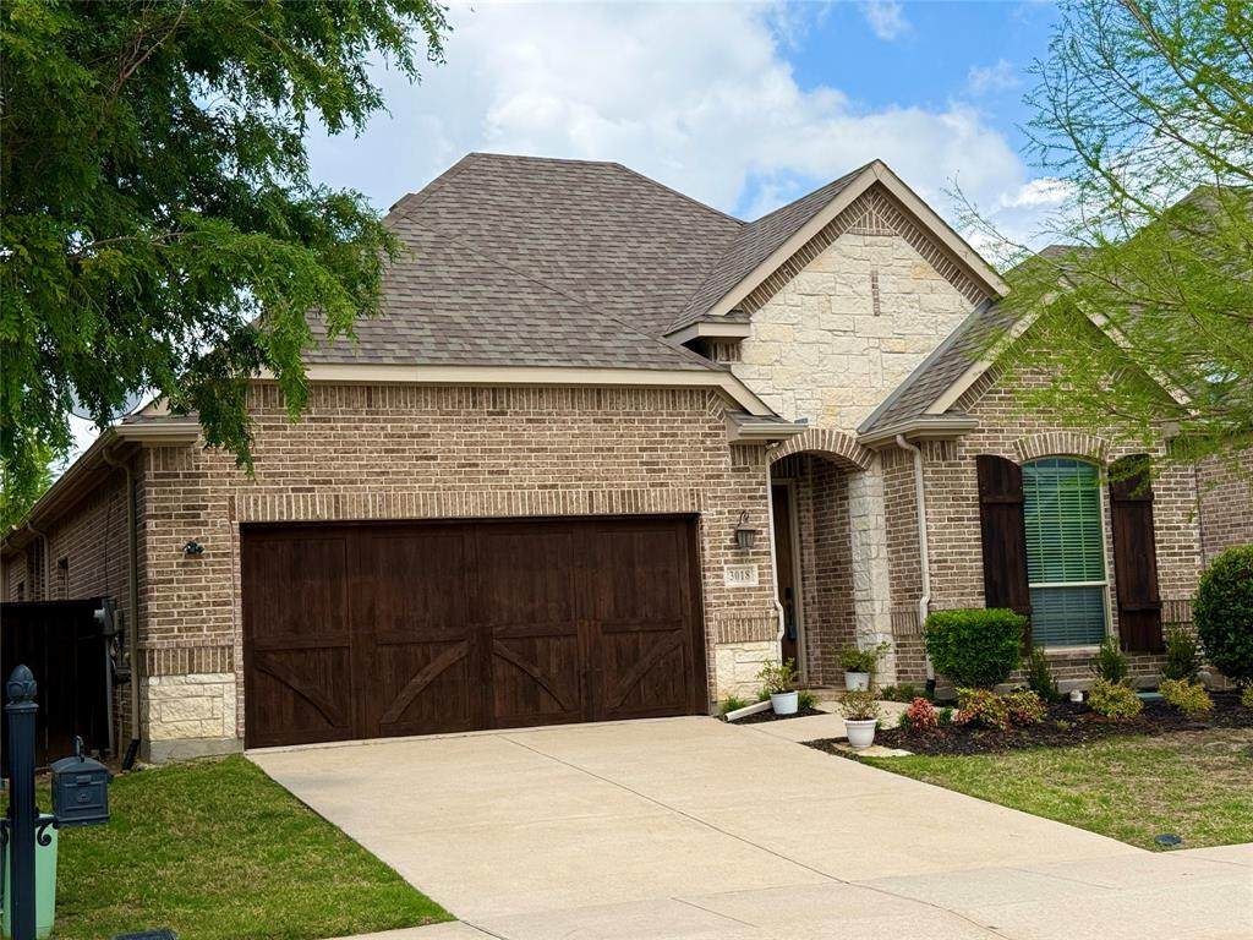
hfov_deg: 39.7
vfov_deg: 30.3
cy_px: 470
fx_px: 1737
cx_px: 626
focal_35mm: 48
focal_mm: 6.76
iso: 80
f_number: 1.78
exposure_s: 1/3704
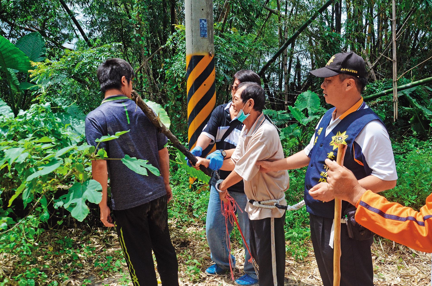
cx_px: 216
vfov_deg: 41.5
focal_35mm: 32
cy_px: 143
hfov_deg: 59.6
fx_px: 377
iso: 1000
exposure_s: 1/1600
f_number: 9
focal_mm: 21
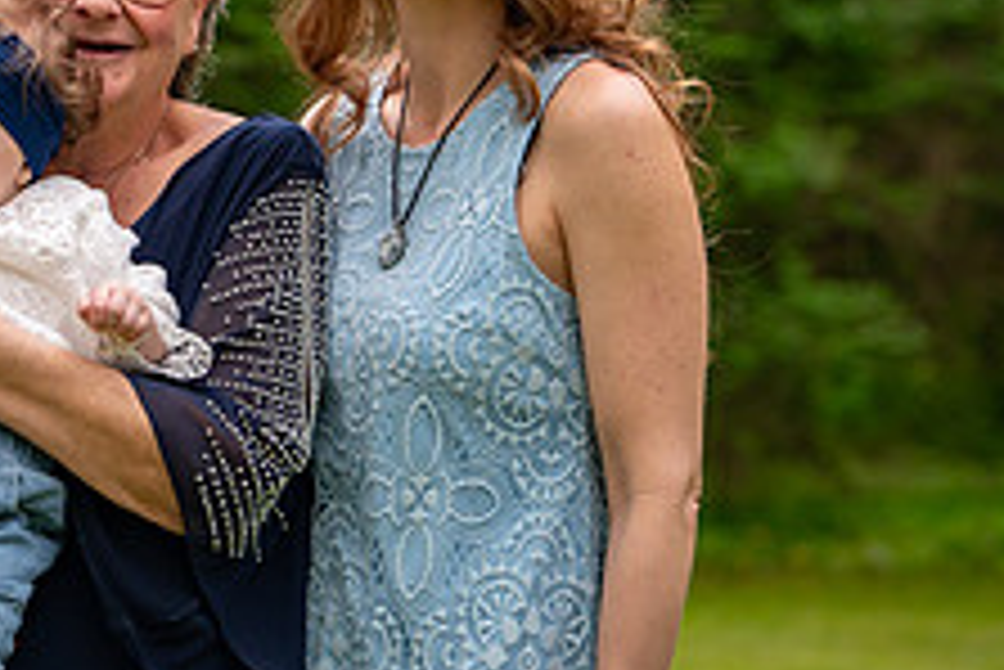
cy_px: -36
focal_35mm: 329
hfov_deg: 6.2
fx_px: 9181
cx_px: -99
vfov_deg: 4.2
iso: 400
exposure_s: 1/800
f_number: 5
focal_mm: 110
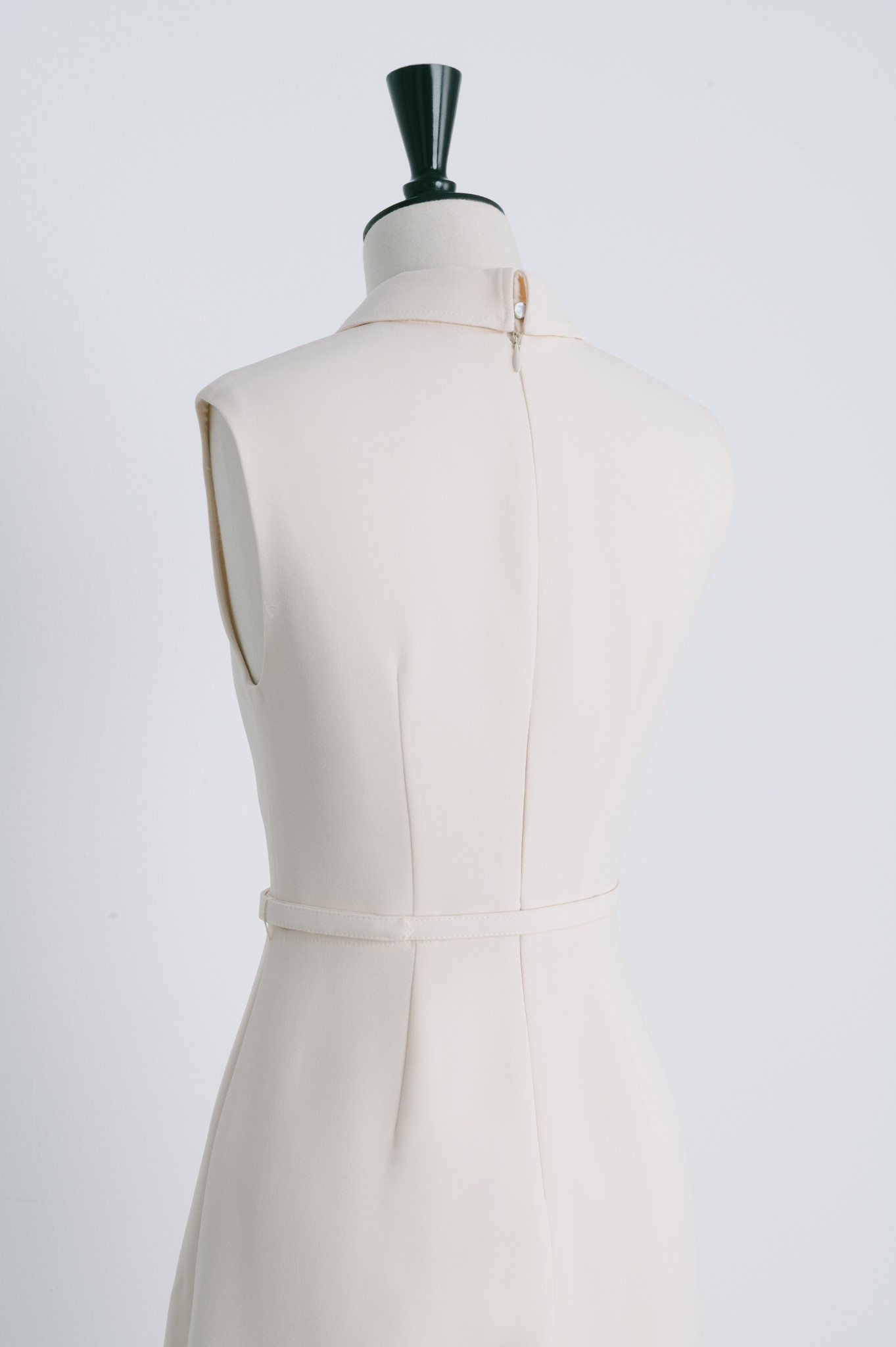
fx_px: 1869
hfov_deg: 27.0
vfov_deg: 39.6
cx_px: 448
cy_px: 674
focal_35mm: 50
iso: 320
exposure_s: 1/160
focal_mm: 50
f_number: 13
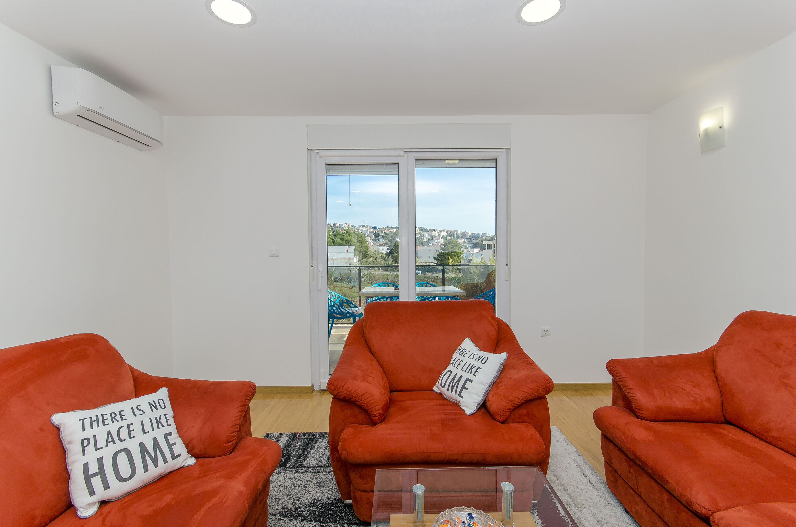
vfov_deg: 77.1
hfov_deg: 100.5
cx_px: 398
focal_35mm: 15
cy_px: 264
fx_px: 331
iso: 100
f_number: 8
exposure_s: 1/200
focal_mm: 10
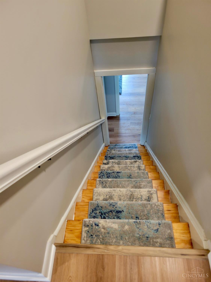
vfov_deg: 67.3
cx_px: 106
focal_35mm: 26
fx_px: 211
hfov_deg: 53.1
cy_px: 141
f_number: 1.8
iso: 200
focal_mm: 5.4
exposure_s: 1/60
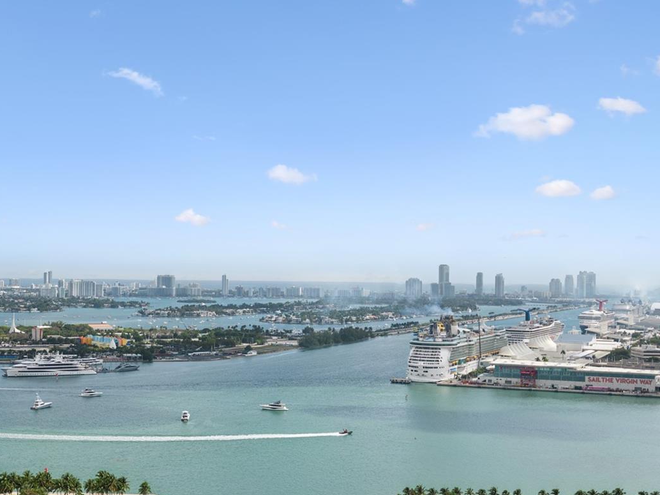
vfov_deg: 28.0
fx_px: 992
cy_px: 277
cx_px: 211
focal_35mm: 52
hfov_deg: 36.4
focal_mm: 35
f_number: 8
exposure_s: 1/5000
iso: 250
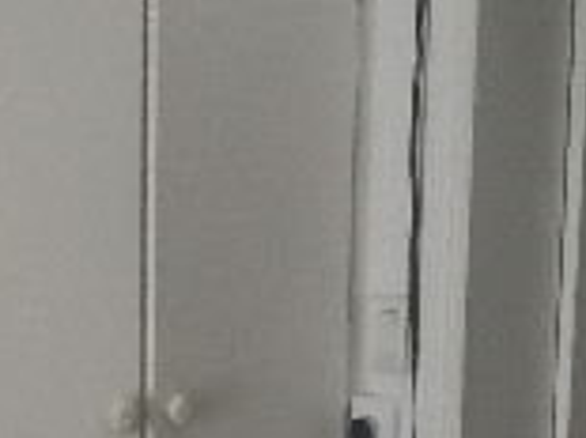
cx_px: -344
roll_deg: +0.8
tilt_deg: -11.3
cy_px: 797
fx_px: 2537
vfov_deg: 9.4
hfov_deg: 12.4
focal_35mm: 150
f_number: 2.2
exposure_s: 1/15
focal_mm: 4.15
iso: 32
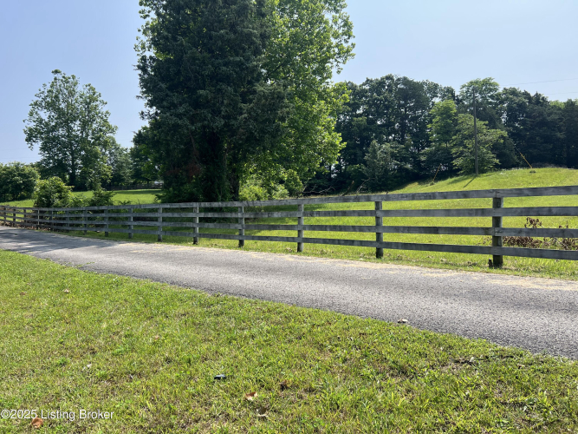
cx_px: 289
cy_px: 217
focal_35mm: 26
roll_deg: +2.3
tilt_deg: -0.7
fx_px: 434
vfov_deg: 53.0
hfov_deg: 67.3
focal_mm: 5.7
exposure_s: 1/2571
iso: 50
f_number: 1.5
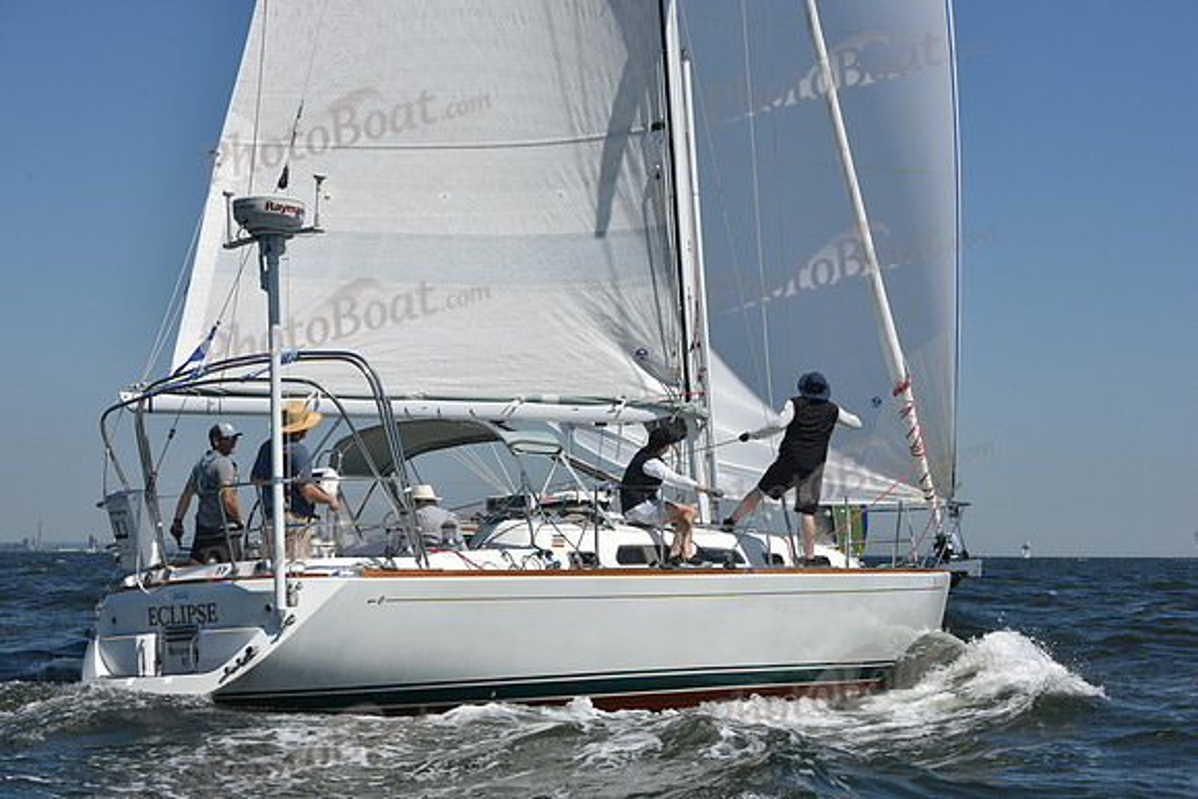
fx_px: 2330
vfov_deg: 19.5
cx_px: 599
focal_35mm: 70
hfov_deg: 28.8
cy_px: 400
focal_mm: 70
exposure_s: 1/1250
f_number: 10
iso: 250
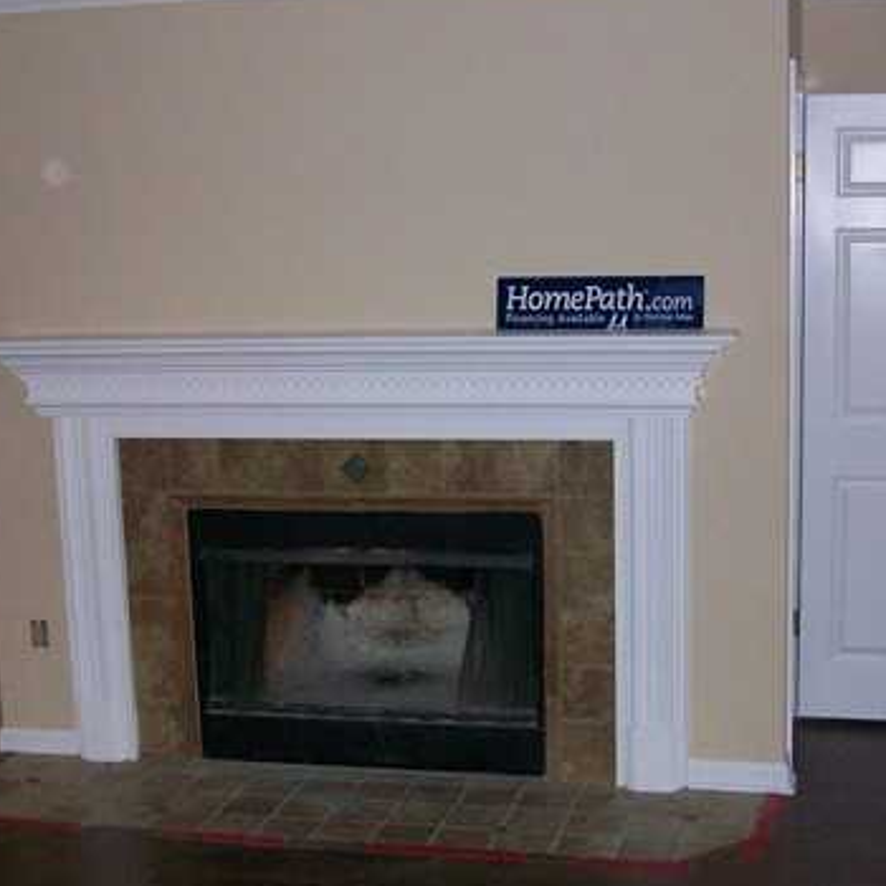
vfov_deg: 31.1
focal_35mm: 55
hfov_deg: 31.0
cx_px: 527
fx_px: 1593
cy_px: 458
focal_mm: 5.7
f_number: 2.8
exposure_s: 1/60
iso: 200
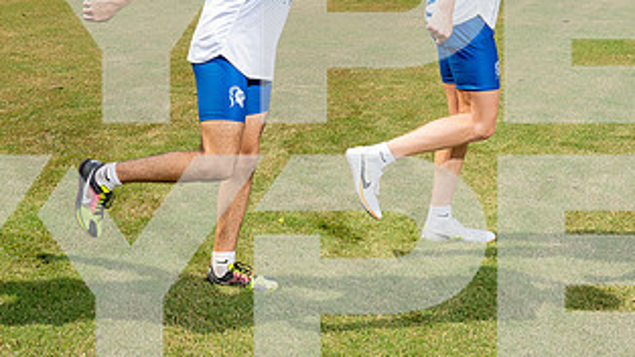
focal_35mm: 56
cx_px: 214
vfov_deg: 20.8
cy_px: 14
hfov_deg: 36.8
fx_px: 943
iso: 100
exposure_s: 1/250
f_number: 8
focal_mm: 25
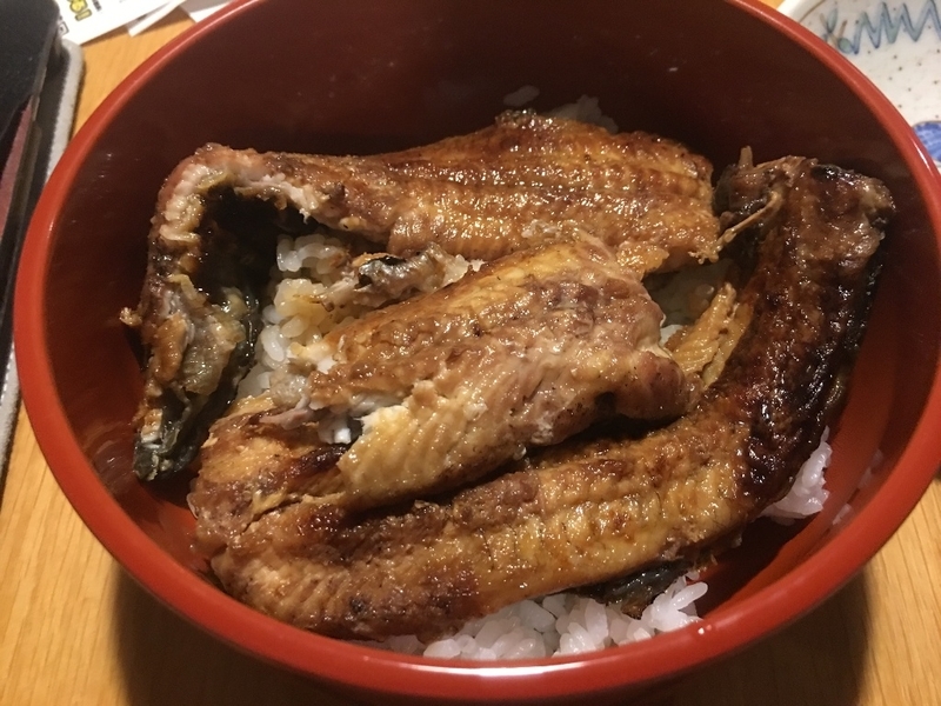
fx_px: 788
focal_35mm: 29
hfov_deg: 61.7
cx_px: 470
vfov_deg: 48.2
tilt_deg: -58.1
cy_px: 353
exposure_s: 1/4
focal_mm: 4.15
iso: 64
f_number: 2.2
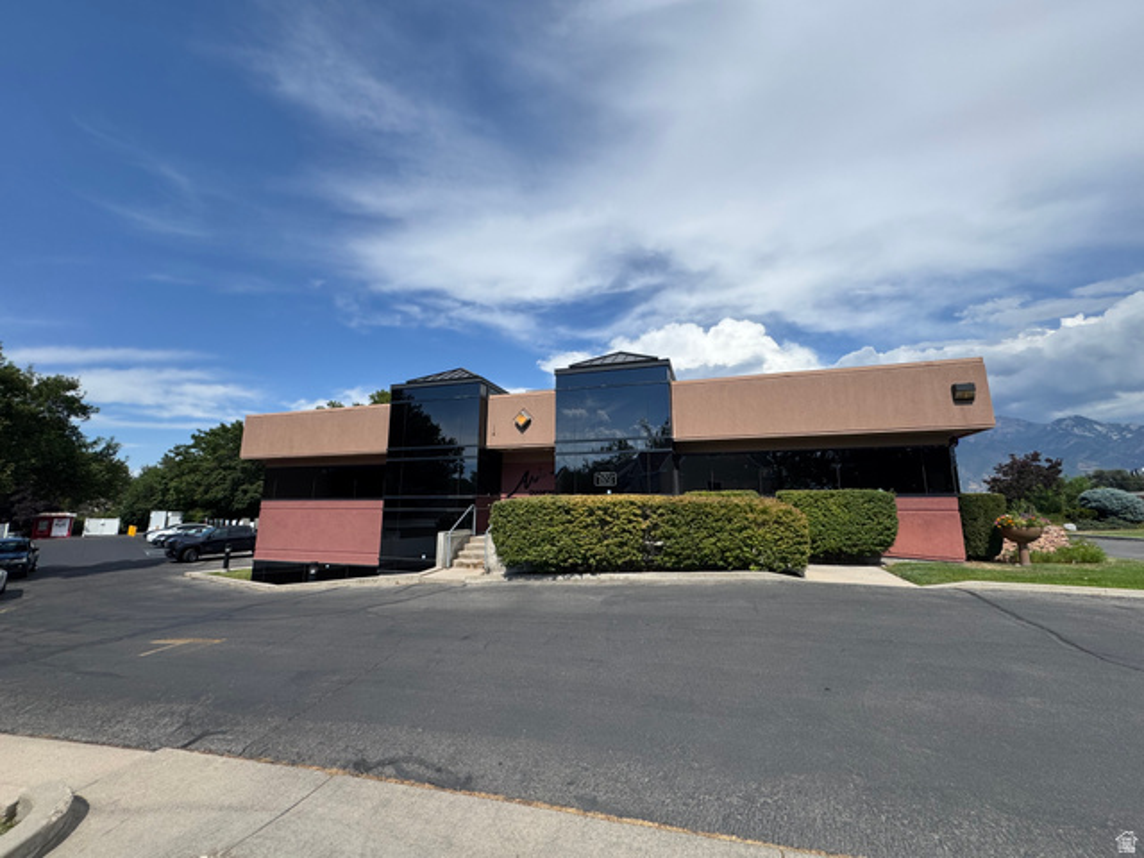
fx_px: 463
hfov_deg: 102.1
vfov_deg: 85.7
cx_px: 572
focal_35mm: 14
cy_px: 429
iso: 50
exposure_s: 1/2874
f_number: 2.2
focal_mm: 2.22
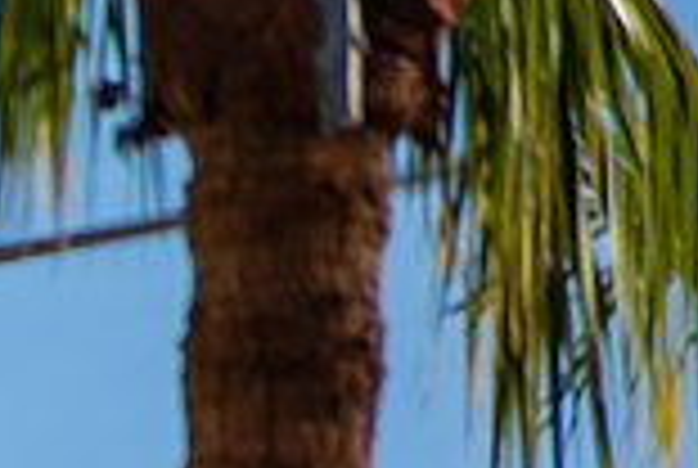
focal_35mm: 1679
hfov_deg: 1.2
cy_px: 776
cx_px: -576
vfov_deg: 0.8
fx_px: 32616
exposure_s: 1/400
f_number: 6.3
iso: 100
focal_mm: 300
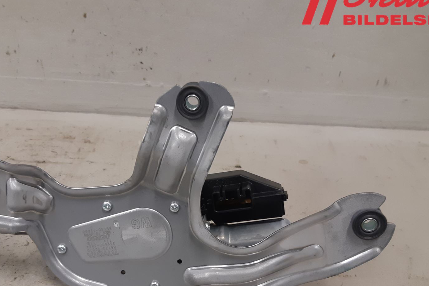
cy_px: 210
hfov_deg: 48.2
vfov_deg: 32.8
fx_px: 477
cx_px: 175
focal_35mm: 40
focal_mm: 3.93
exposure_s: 1/50
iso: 125
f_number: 1.7
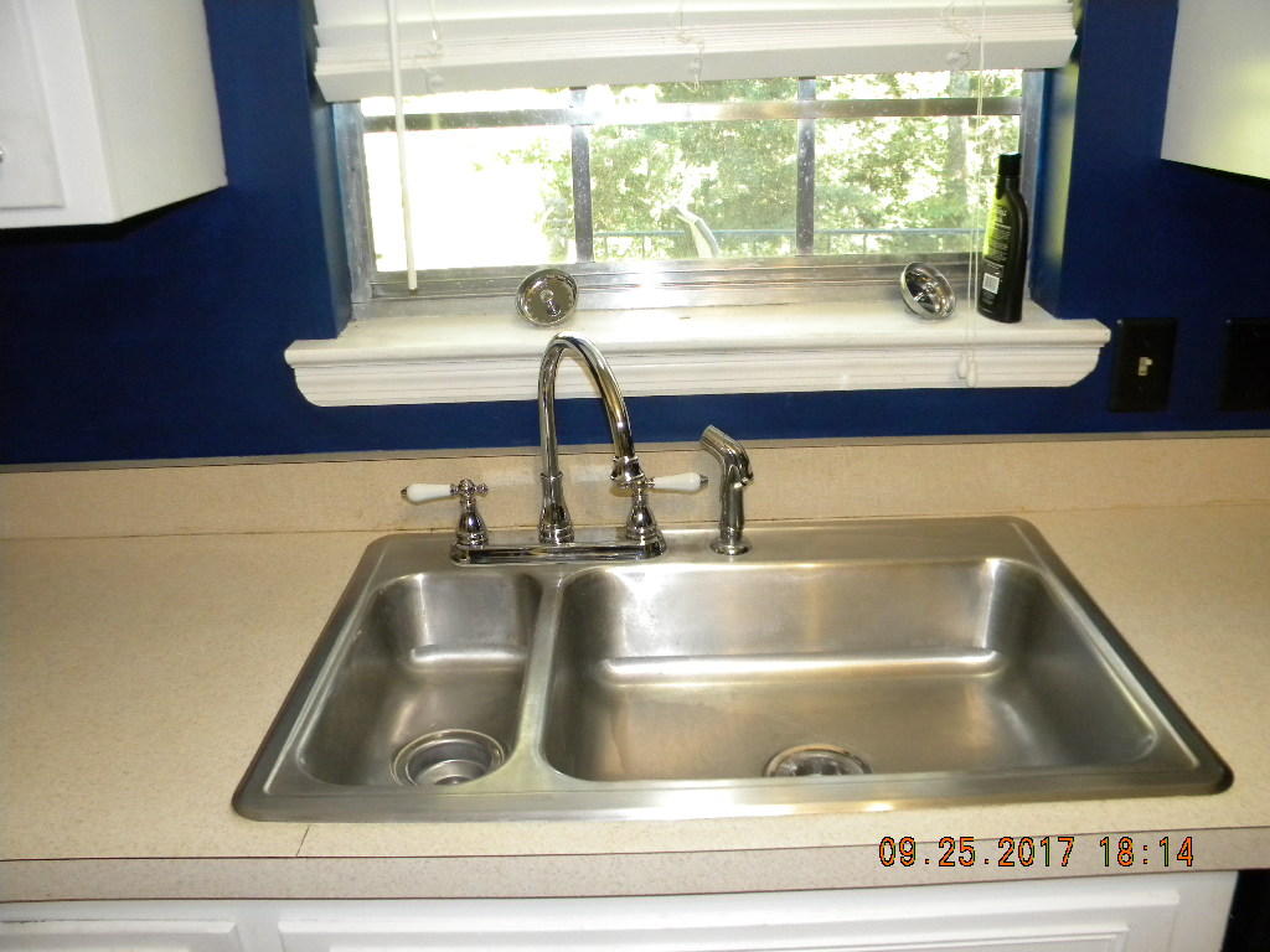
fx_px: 1027
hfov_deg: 63.4
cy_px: 476
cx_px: 635
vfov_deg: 49.7
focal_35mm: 28
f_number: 3.5
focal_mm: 5
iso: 400
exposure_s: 1/51.1
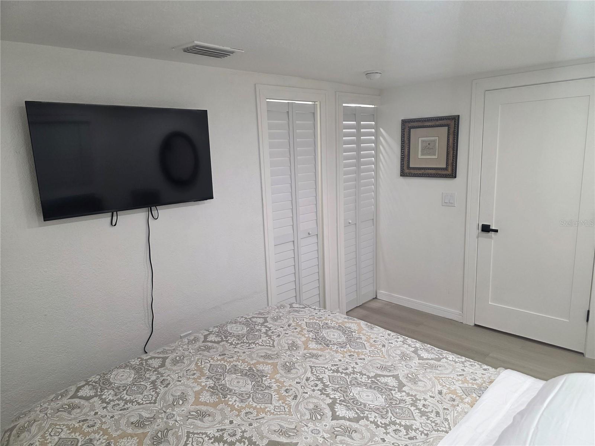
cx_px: 298
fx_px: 395
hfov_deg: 73.9
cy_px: 223
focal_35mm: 23
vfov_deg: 58.9
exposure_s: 1/120
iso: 160
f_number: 1.7
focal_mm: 6.3
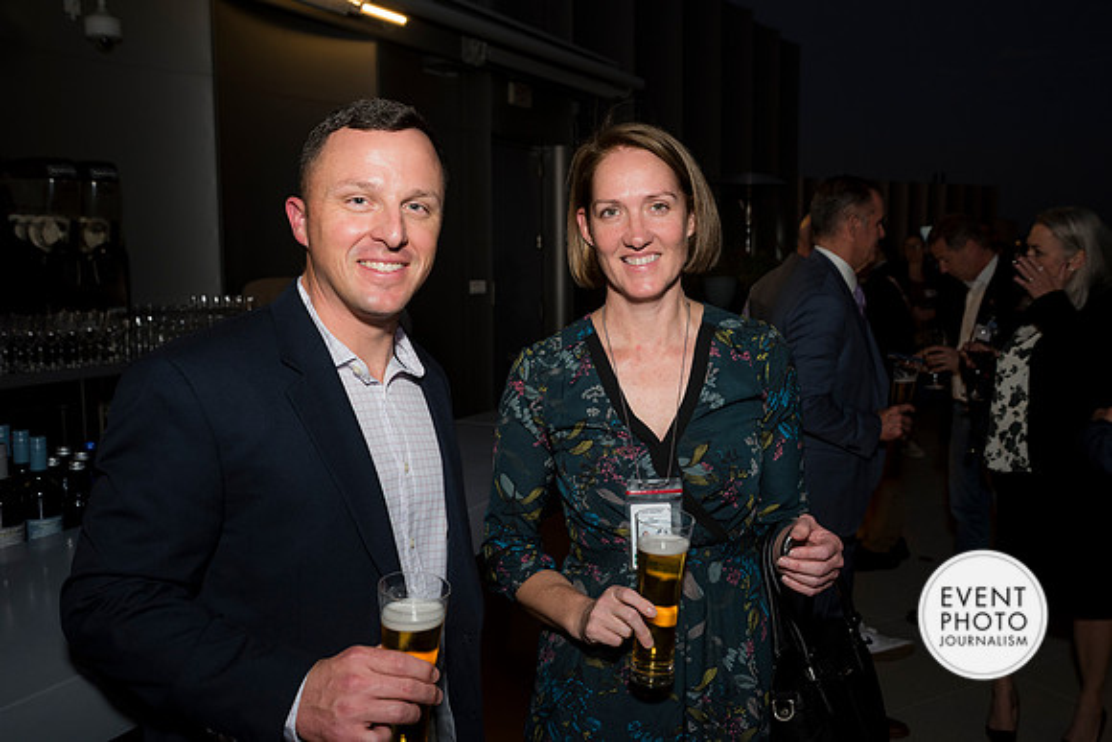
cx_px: 556
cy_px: 371
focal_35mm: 32
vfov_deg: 41.1
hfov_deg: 58.7
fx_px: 989
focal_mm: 32
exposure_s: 1/125
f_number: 5.6
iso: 800
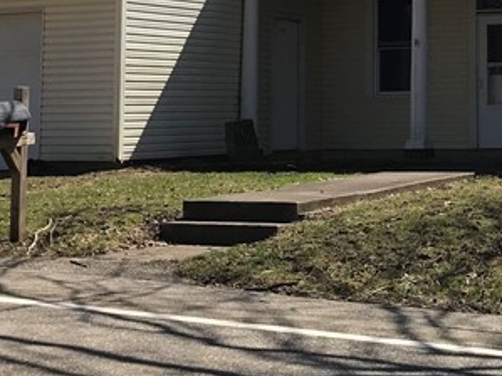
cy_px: -70
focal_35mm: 96
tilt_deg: +8.2
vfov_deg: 14.9
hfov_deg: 19.9
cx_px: 497
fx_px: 1392
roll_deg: +0.7
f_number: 1.8
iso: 20
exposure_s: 1/2037
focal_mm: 3.99
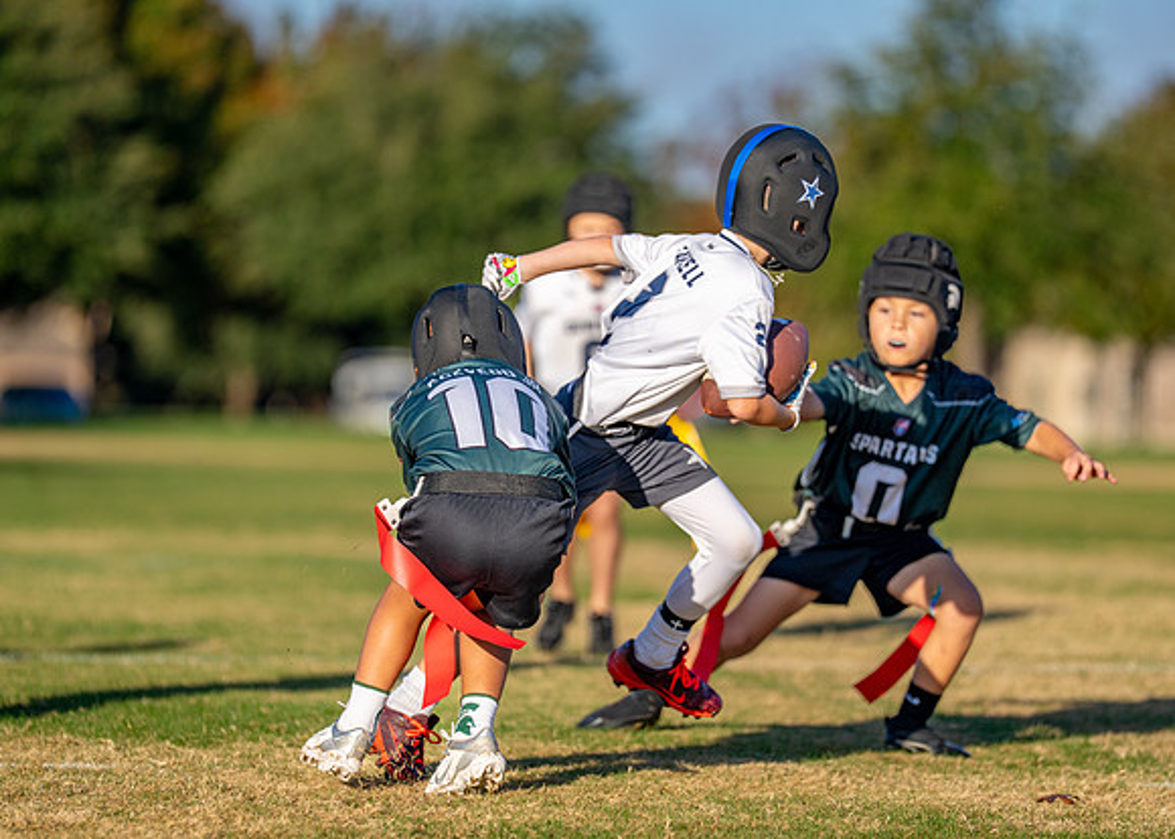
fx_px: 8073
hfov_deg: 8.3
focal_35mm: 242
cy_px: 438
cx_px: 584
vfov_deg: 5.9
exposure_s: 1/3200
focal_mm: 200
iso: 200
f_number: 2.8
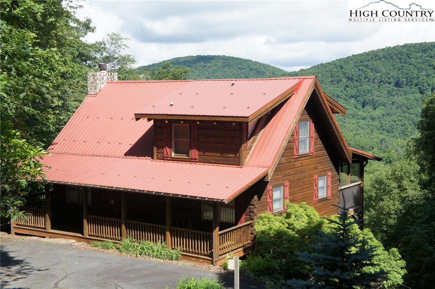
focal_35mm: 56
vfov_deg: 24.3
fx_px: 670
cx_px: 218
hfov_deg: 36.0
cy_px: 144
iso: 200
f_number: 8
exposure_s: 1/200
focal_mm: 37
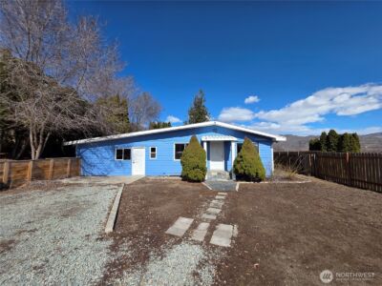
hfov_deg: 106.2
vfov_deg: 89.9
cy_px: 143
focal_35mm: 13
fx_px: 143
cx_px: 191
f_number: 1.9
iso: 40
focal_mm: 2.2
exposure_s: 1/2929
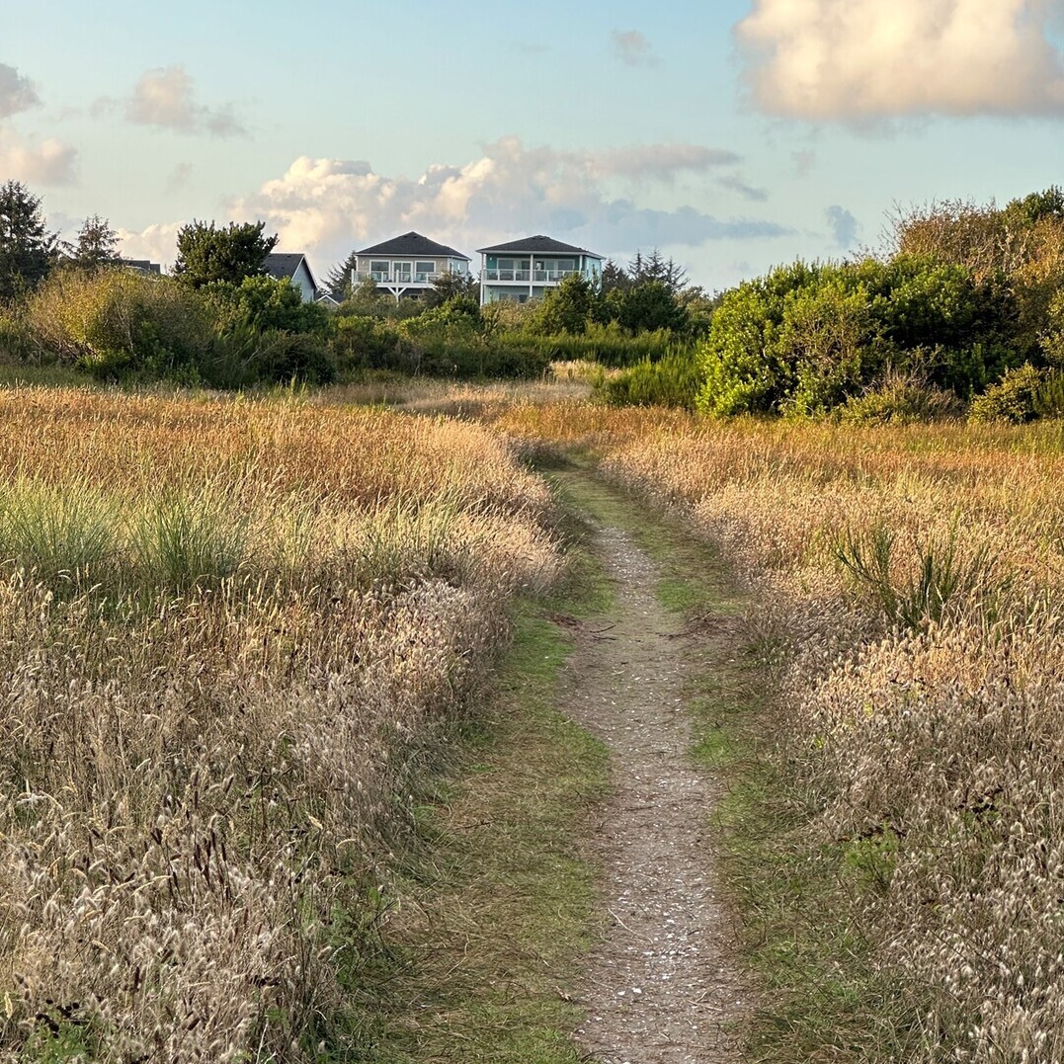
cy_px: 584
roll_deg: -1.9
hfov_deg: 19.1
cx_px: 532
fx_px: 3165
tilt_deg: -2.9
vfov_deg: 19.1
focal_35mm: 91
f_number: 2.8
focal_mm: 9
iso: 32
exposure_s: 1/119
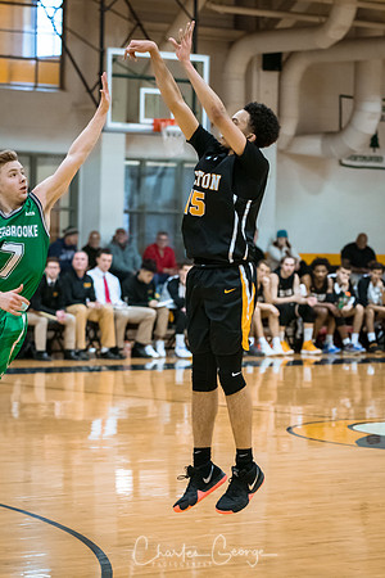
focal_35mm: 153
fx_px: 2454
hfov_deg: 9.0
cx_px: 192
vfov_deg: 13.4
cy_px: 289
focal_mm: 102
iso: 3200
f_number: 2.8
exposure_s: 1/400
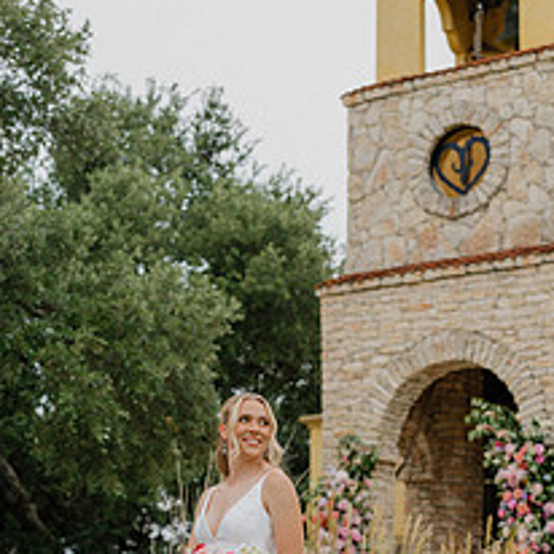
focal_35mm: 93
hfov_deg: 18.7
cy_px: 500
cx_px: 328
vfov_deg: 18.4
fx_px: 1684
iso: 80
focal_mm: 50
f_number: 3.2
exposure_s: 1/800
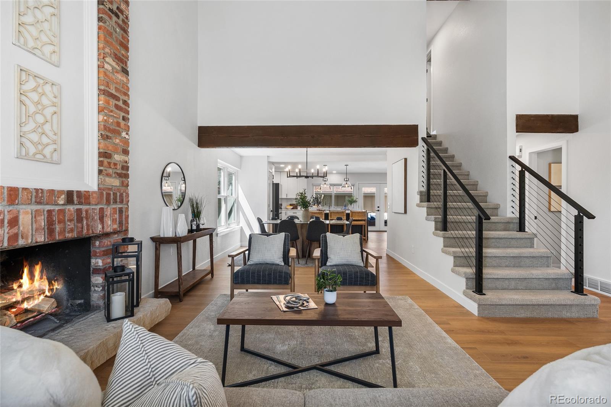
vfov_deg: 73.8
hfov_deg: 96.7
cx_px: 306
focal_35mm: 16
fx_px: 272
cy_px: 204
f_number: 8
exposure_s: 1/2.5
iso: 200
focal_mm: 16
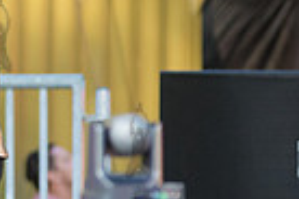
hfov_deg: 2.7
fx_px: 6328
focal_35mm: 762
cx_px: -327
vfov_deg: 1.8
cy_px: 71
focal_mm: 155
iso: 1000
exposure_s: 1/400
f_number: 4
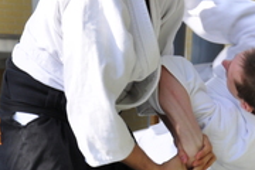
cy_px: 132
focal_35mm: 352
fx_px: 2493
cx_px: 147
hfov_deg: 5.9
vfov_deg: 3.9
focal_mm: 66
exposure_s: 1/160
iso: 200
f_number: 9
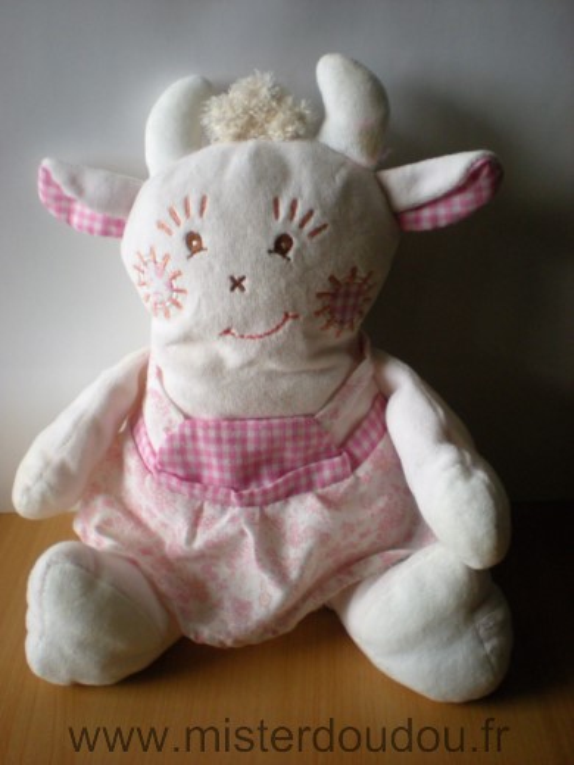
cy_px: 382
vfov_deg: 49.0
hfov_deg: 37.7
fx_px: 840
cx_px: 287
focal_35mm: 38
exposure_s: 1/30
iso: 200
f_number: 3.1
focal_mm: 6.3
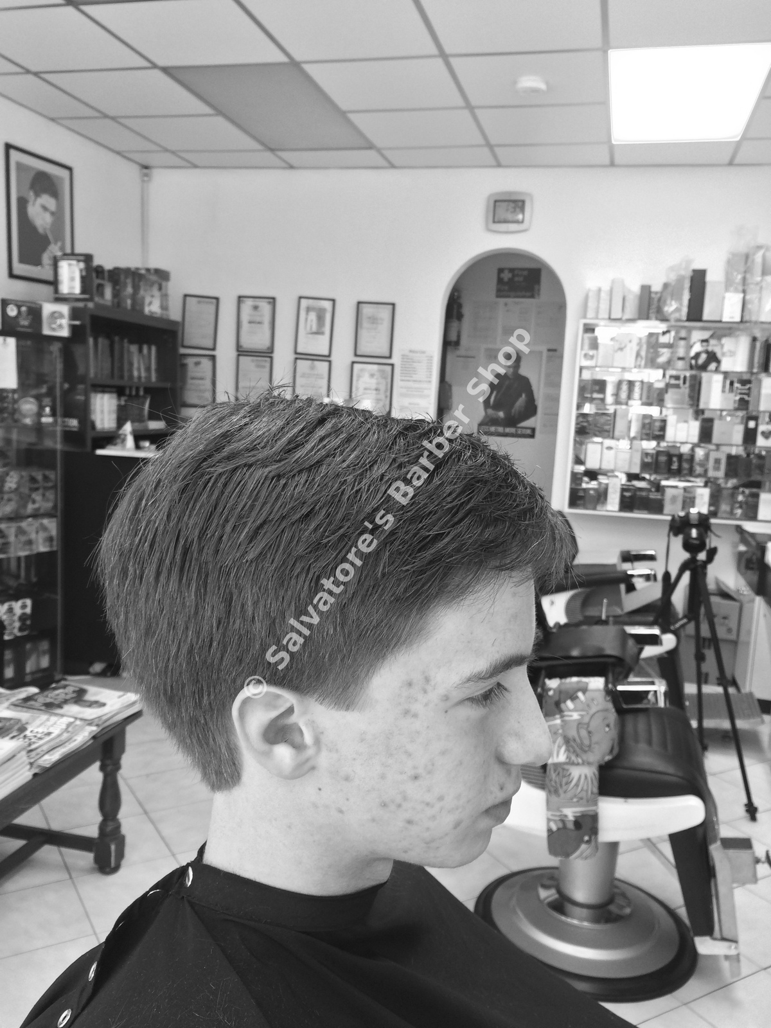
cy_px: 514
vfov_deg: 61.7
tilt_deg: -8.5
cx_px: 386
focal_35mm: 29
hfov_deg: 48.2
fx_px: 861
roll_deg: -2.2
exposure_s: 1/33
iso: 50
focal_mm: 4.15
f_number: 2.2
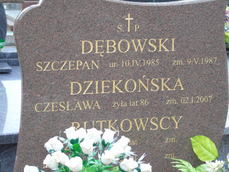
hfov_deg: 18.2
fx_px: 714
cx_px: 114
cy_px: 86
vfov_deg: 13.7
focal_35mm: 108
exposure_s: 1/50
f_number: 4.4
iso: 100
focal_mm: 19
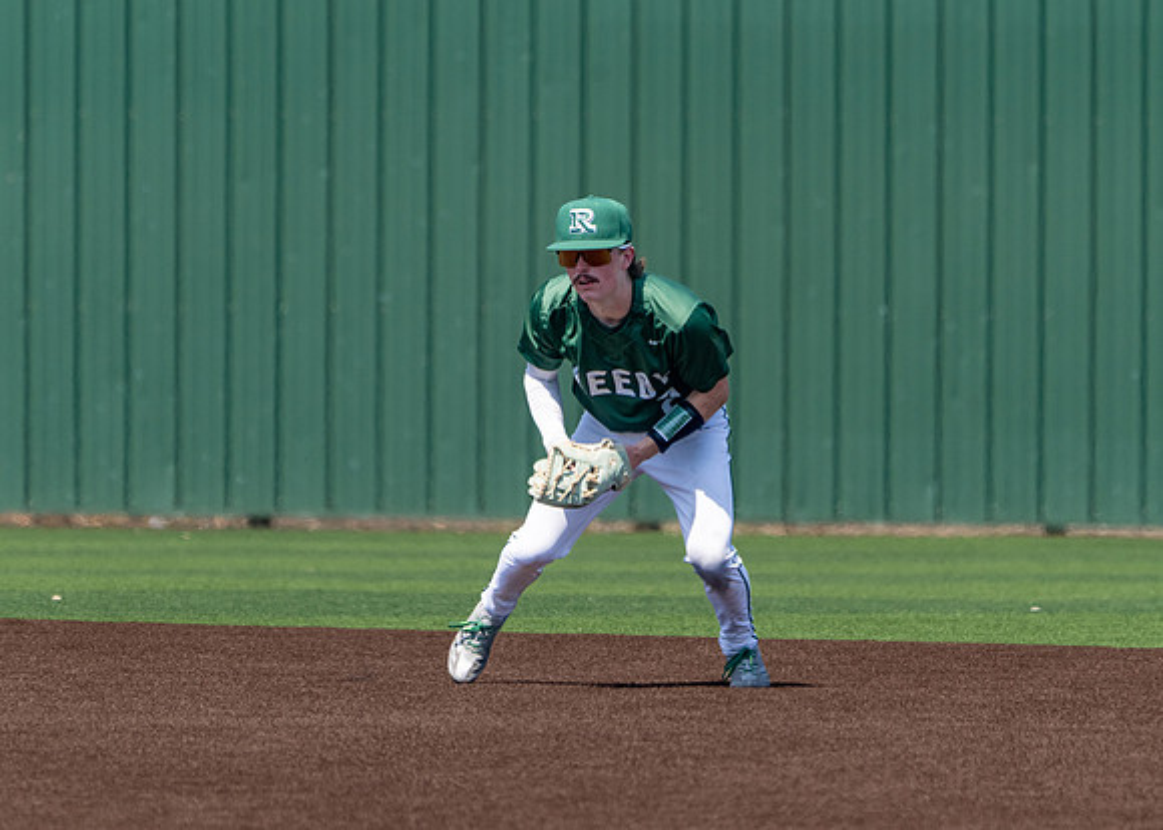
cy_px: 430
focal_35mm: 561
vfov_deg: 2.6
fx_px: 18522
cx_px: 581
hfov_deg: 3.6
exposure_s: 1/2000
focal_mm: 412
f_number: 8
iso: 640
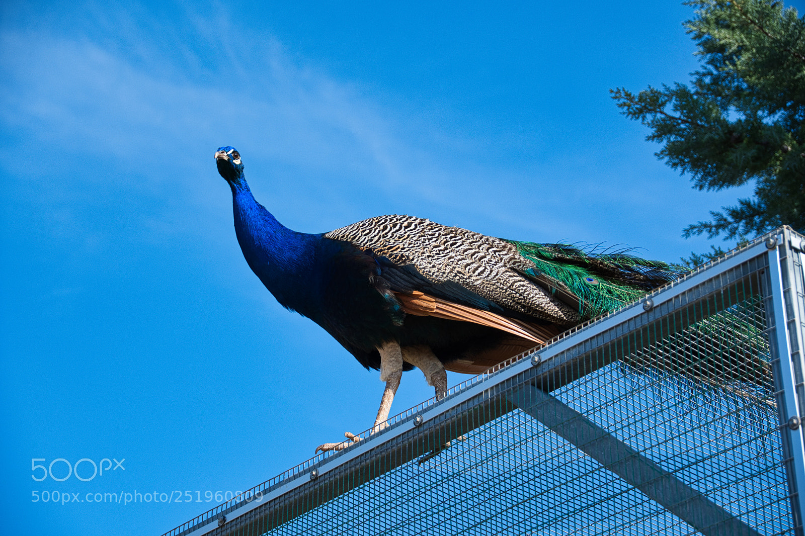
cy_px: 268
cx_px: 402
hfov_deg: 20.9
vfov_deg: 14.0
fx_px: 2180
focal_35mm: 98
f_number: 6.3
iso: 100
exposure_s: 1/400
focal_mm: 65
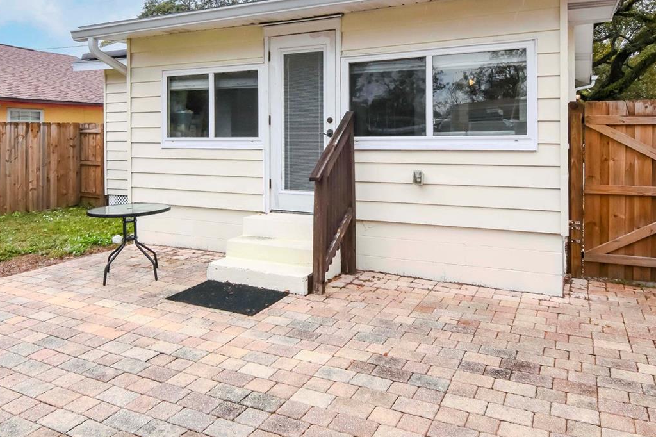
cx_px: 299
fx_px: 470
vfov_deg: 49.1
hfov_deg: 69.7
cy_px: 147
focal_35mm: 26
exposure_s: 1/160
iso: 800
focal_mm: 11
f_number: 14
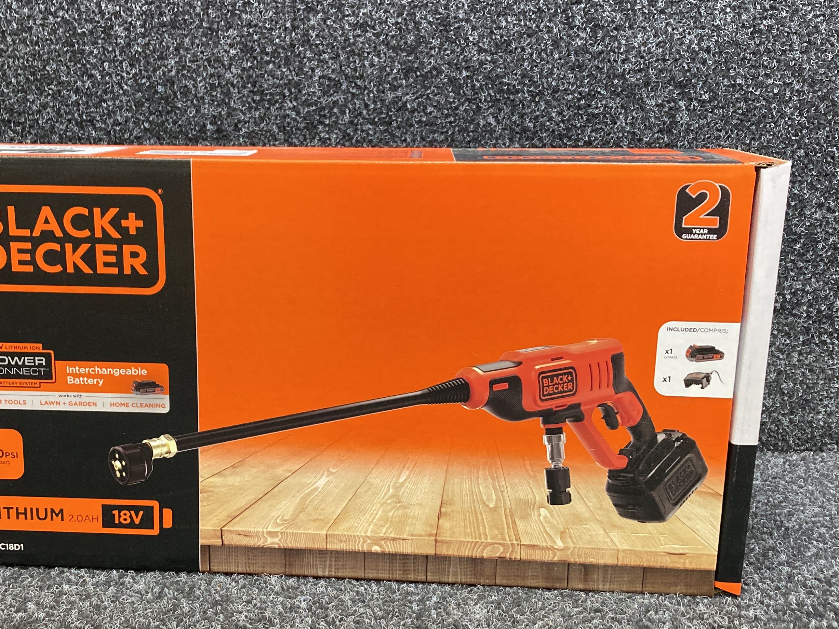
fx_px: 1115
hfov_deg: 41.0
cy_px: 383
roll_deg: +0.3
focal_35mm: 46
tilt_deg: -13.8
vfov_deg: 31.4
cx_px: 319
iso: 160
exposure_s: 1/60
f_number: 1.8
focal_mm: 3.99
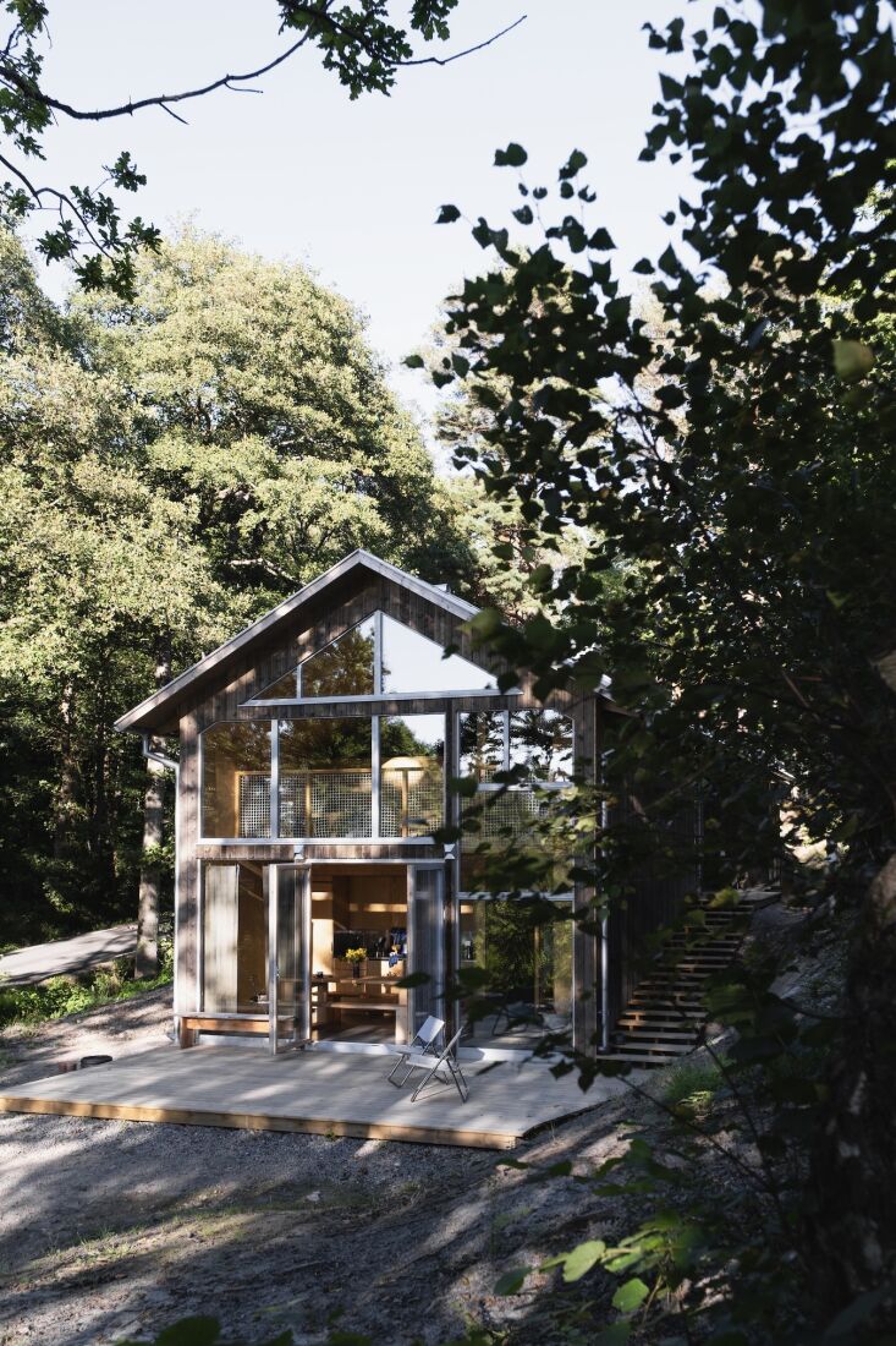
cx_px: 448
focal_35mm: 30
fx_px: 1120
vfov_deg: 61.9
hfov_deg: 43.6
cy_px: 673
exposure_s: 1/220
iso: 160
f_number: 4
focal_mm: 20
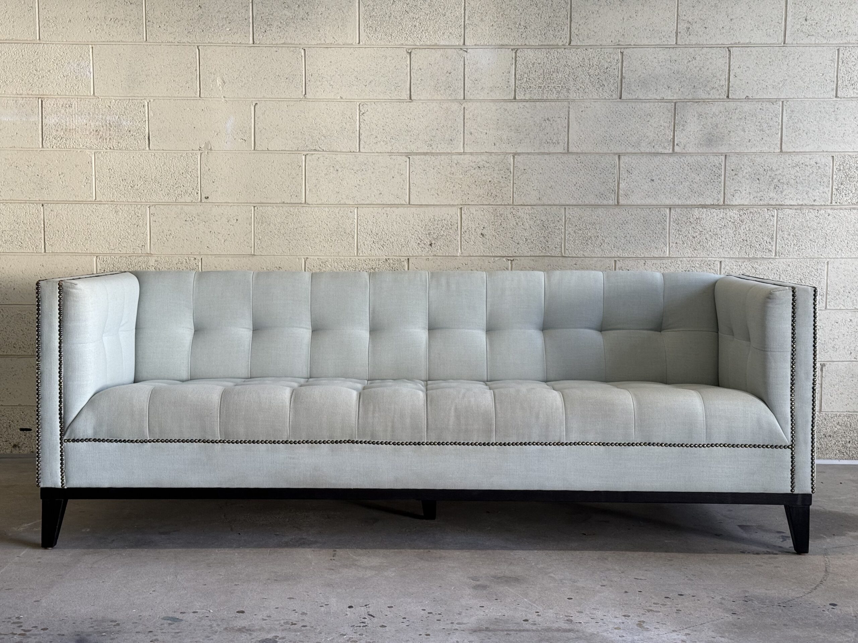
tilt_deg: -5.0
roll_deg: -0.7
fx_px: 1190
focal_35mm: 48
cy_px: 322
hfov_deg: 39.7
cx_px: 429
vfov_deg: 30.3
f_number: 1.78
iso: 64
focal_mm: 6.76
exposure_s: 1/50
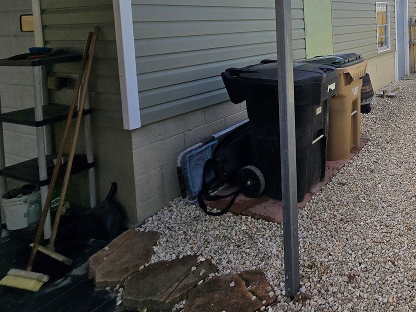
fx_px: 300
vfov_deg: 49.1
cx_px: 393
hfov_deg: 57.0
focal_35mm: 25
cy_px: 32
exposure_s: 1/2000
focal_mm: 2.2
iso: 80
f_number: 2.2
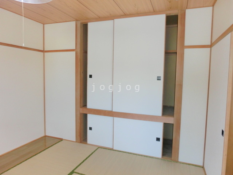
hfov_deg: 71.6
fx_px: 162
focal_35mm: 24
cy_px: 88
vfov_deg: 56.8
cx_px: 116
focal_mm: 4.24
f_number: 3
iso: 125
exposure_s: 1/125
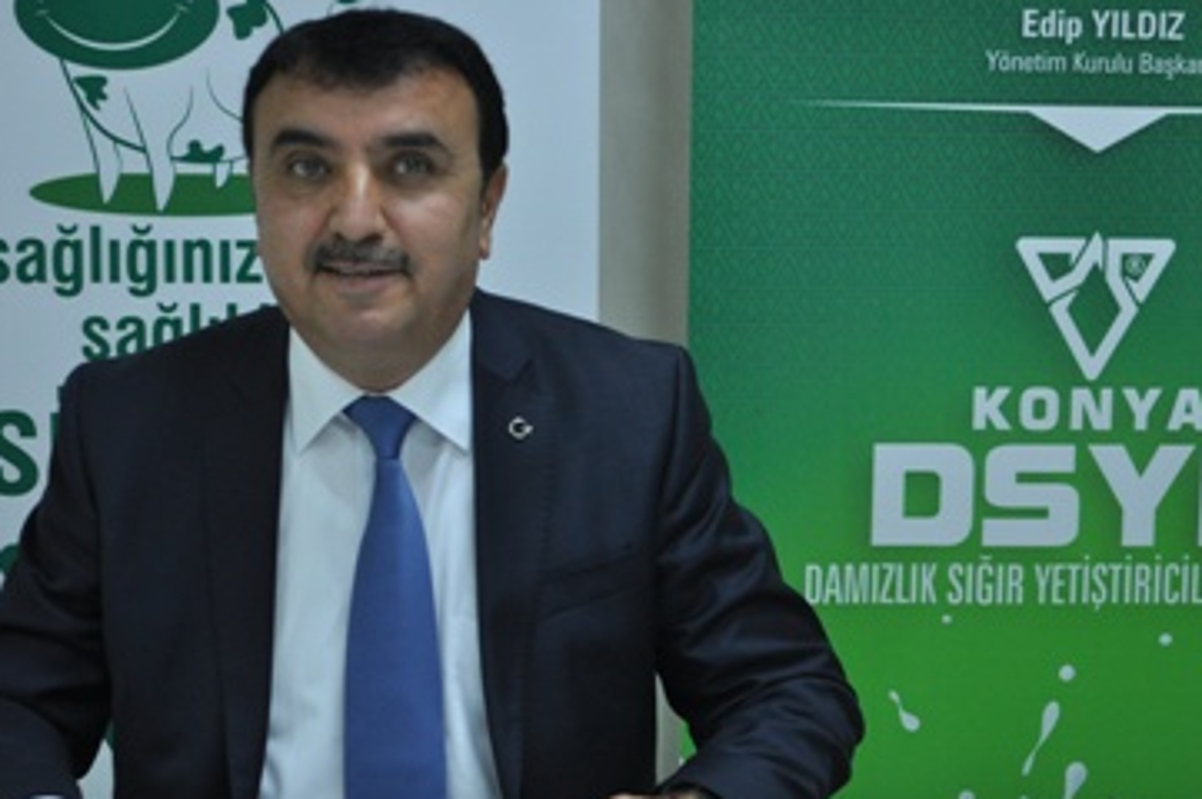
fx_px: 2235
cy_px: 429
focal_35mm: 67
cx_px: 563
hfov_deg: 30.1
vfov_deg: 20.3
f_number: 5
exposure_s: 1/50
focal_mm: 36
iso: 800
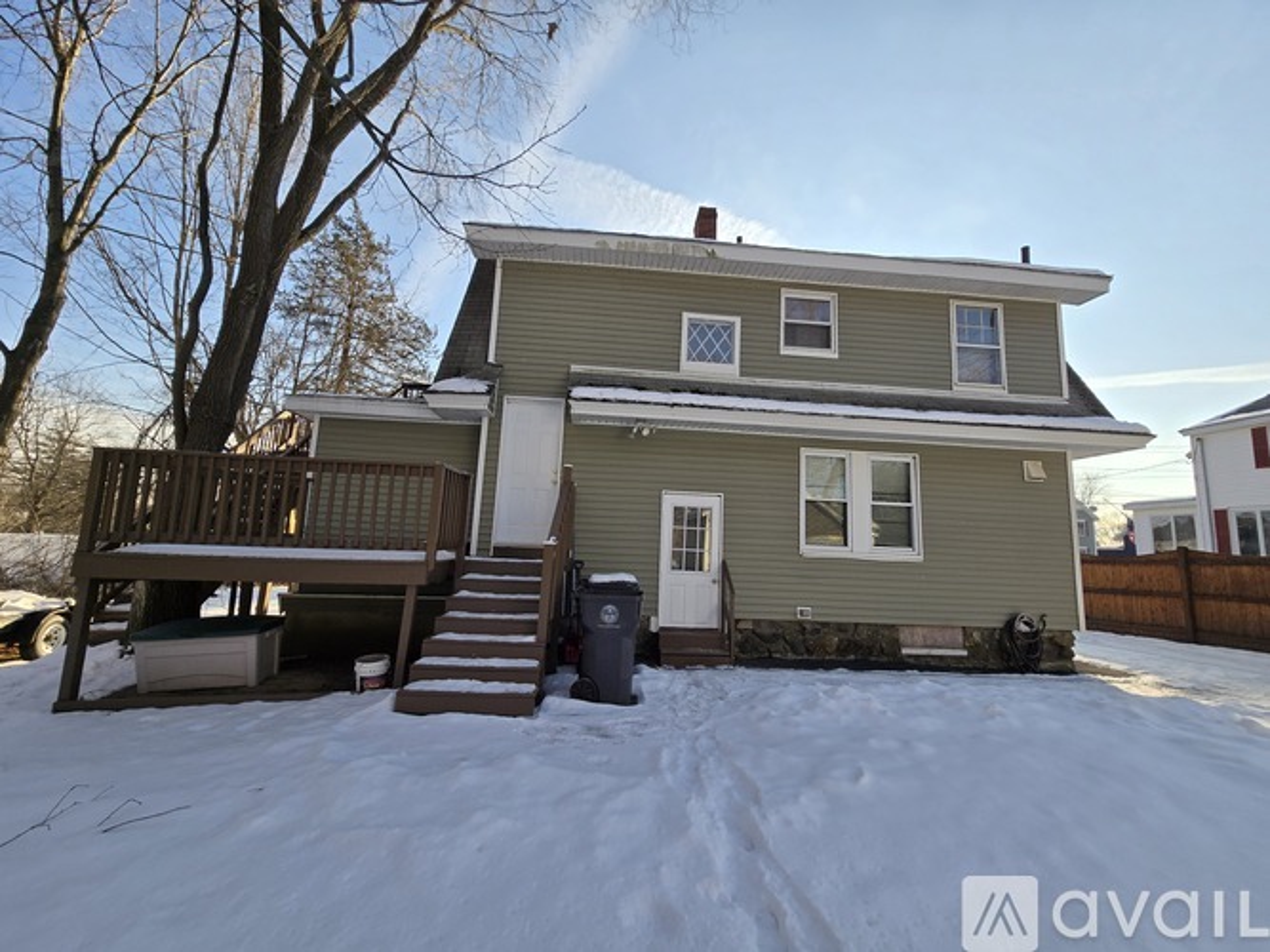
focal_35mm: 13
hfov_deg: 106.2
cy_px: 476
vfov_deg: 89.9
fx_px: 477
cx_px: 635
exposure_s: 1/1252
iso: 50
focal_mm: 2.2
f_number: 2.2
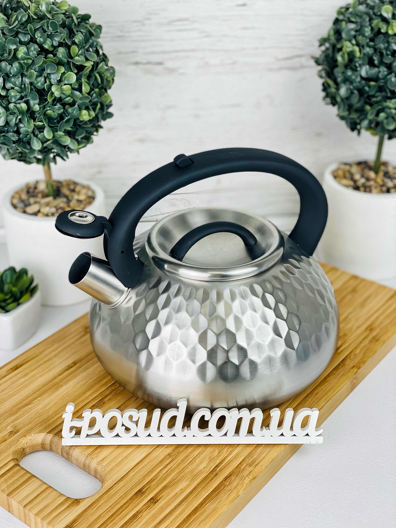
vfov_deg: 36.8
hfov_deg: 28.0
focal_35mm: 52
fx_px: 793
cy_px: 264
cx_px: 198
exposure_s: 1/179
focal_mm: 6
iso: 20
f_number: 2
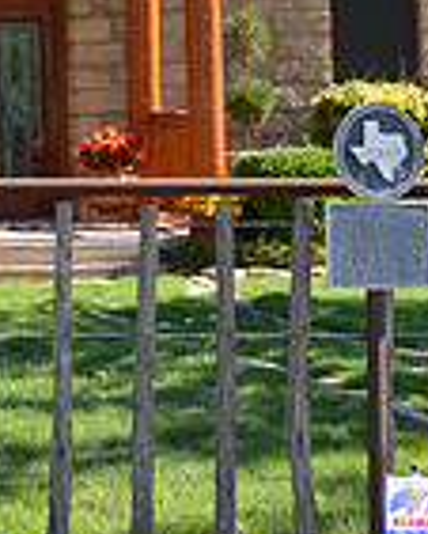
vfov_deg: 13.5
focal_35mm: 139
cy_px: -76
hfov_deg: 10.9
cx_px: -95
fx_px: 2199
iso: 100
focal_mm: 24
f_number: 5.6
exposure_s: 1/250
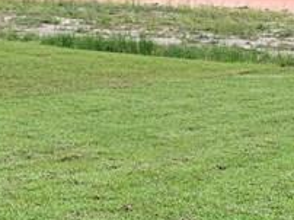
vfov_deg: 11.0
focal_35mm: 132
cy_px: 251
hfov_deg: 14.8
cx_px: 272
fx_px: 1120
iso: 25
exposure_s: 1/343
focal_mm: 4.25
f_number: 1.8
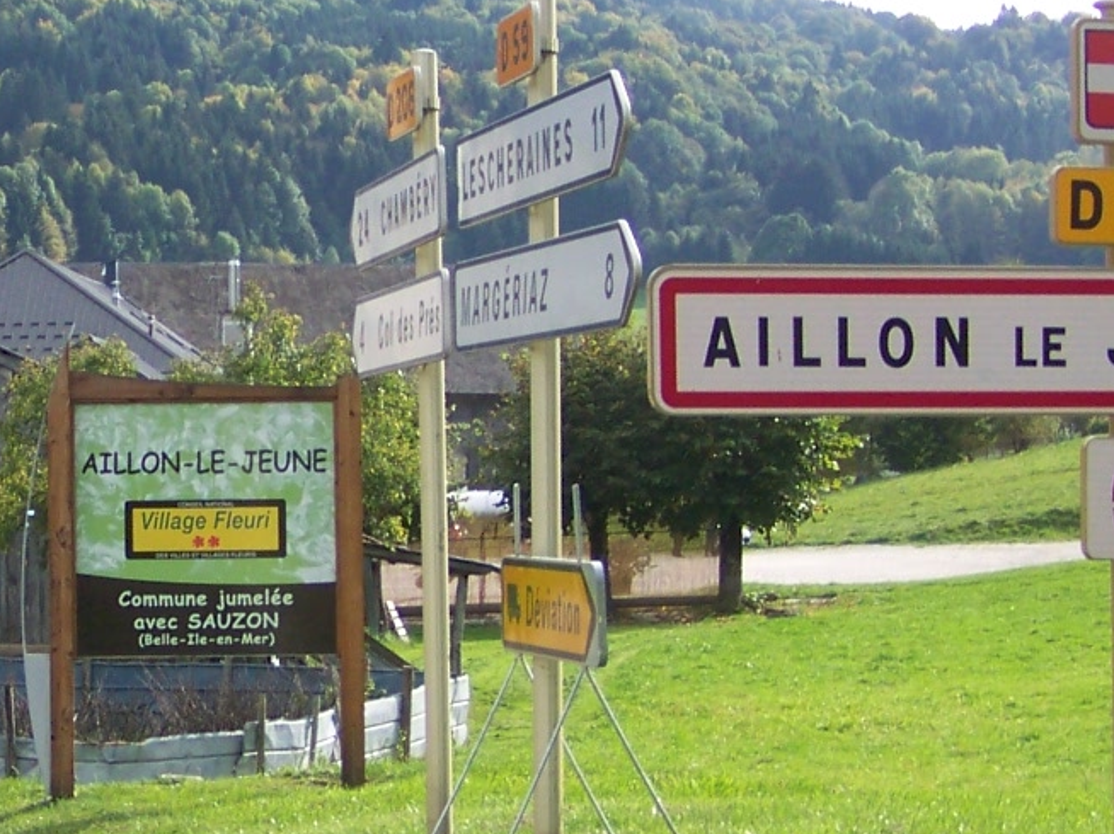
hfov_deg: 16.2
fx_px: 3828
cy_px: 368
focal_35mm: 119
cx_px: -31
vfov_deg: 12.4
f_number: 4
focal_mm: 6.3
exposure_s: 1/320
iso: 80
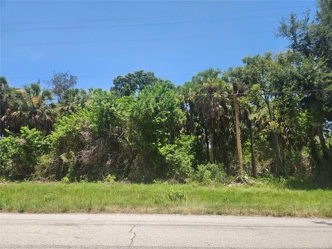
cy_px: 124
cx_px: 166
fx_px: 221
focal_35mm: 23
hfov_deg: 73.9
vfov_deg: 58.9
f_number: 1.8
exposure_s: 1/976
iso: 20
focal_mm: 5.4
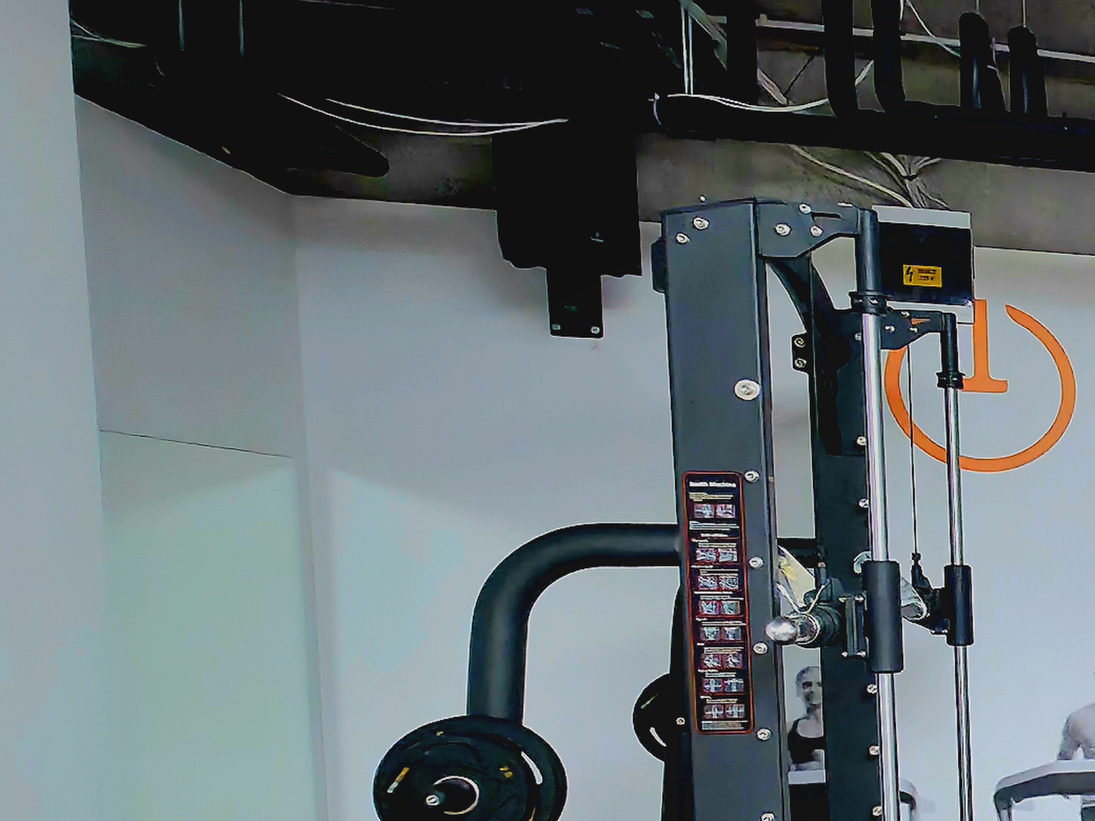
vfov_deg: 27.6
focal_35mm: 51
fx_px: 1613
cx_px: 1912
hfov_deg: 23.0
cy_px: 725
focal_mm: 2.2
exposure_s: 1/33.4
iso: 125
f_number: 1.9
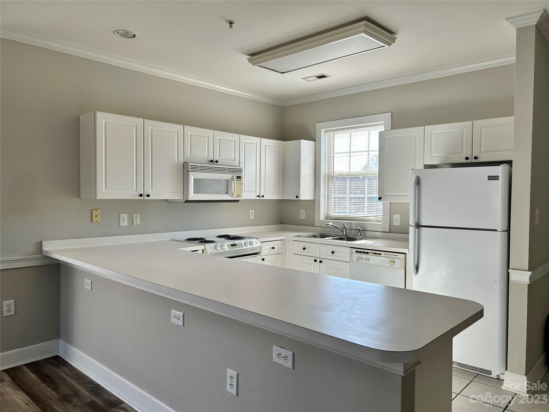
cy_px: 206
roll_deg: -0.1
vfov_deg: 53.1
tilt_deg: -1.0
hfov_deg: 67.3
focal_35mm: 26
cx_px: 274
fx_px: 412
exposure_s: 1/387
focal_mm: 5.7
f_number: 1.5
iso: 50
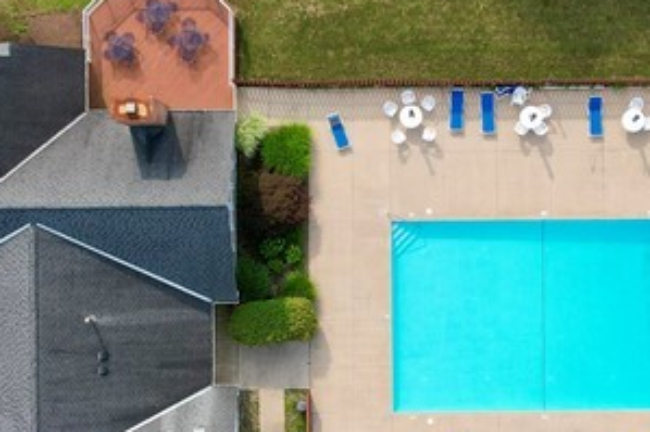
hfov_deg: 25.4
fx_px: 1444
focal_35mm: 80
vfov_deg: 17.0
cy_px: 232
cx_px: 370
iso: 100
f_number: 2.8
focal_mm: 8.38
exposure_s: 1/1250
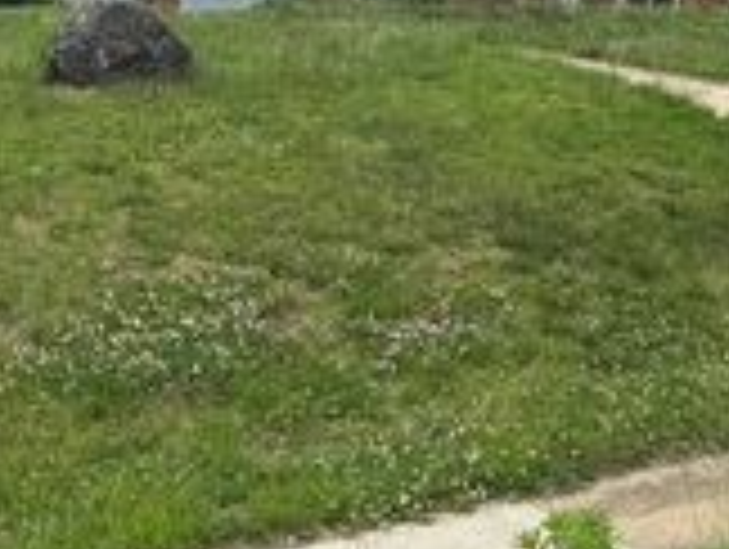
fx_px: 1561
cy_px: -97
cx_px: 351
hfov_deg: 26.3
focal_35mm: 74
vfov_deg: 18.9
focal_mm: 6.76
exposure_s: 1/2604
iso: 80
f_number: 1.78
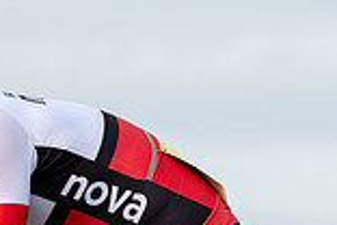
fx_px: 6028
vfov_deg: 2.1
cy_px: 207
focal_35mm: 644
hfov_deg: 3.2
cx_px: 57
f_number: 4
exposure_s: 1/1000
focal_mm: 124
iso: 200
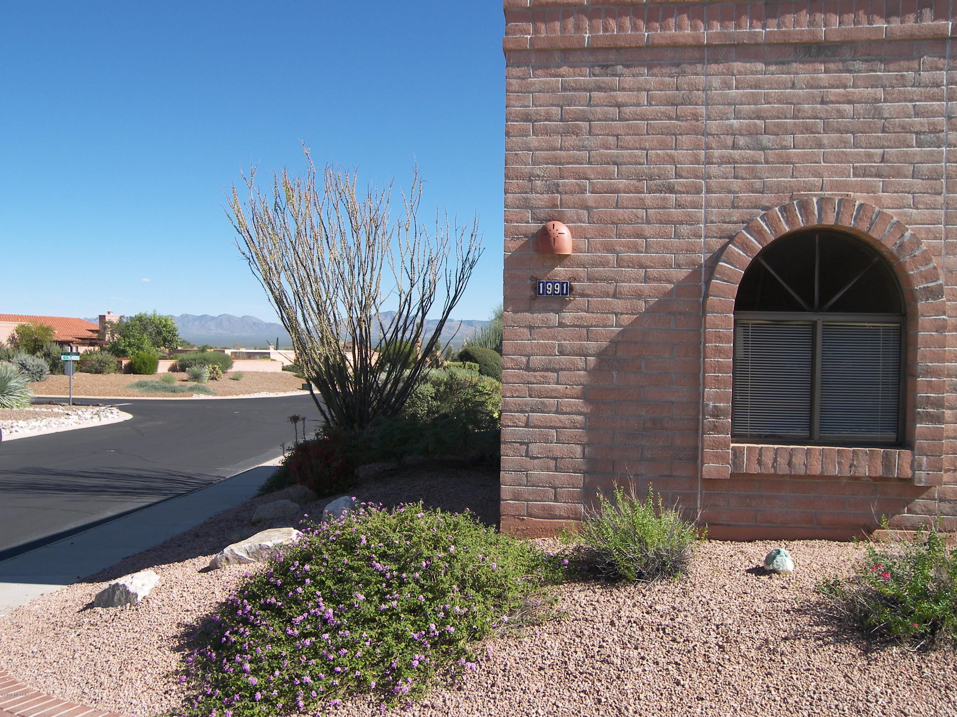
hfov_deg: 60.0
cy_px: 358
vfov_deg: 46.8
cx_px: 478
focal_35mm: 30
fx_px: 829
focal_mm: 6.3
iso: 50
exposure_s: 1/800
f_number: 3.2
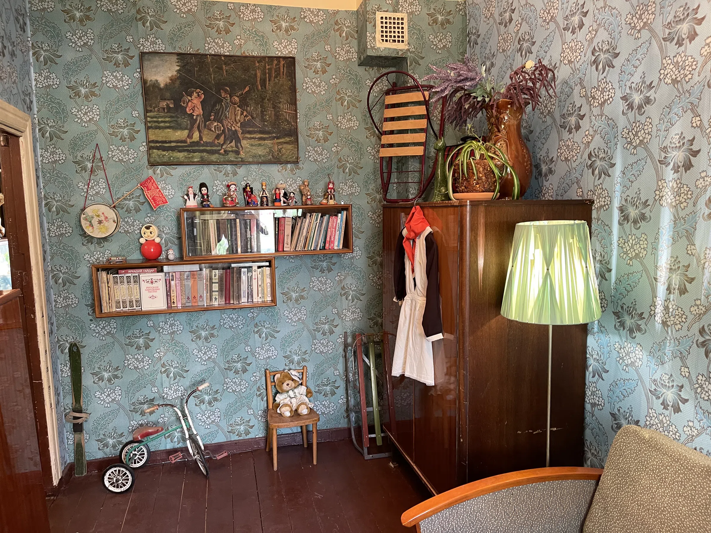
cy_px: 266
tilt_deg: -7.0
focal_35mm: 26
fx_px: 534
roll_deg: +1.3
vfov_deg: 53.1
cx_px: 356
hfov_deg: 67.3
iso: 250
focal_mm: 5.1
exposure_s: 1/50
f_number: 1.6
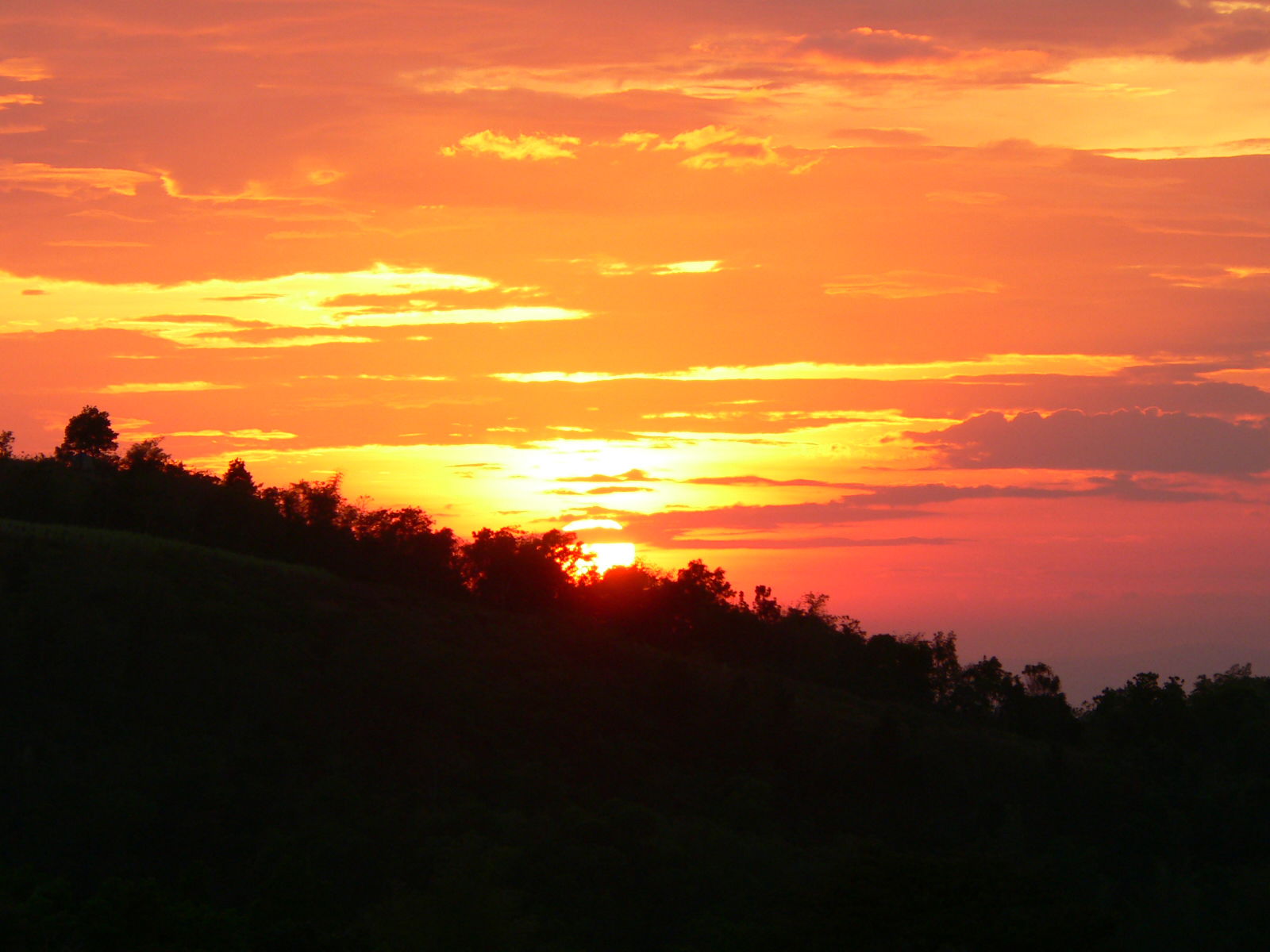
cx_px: 635
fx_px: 8292
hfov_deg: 8.8
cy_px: 476
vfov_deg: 6.6
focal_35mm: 226
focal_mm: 37.6
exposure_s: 1/200
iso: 100
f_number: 4
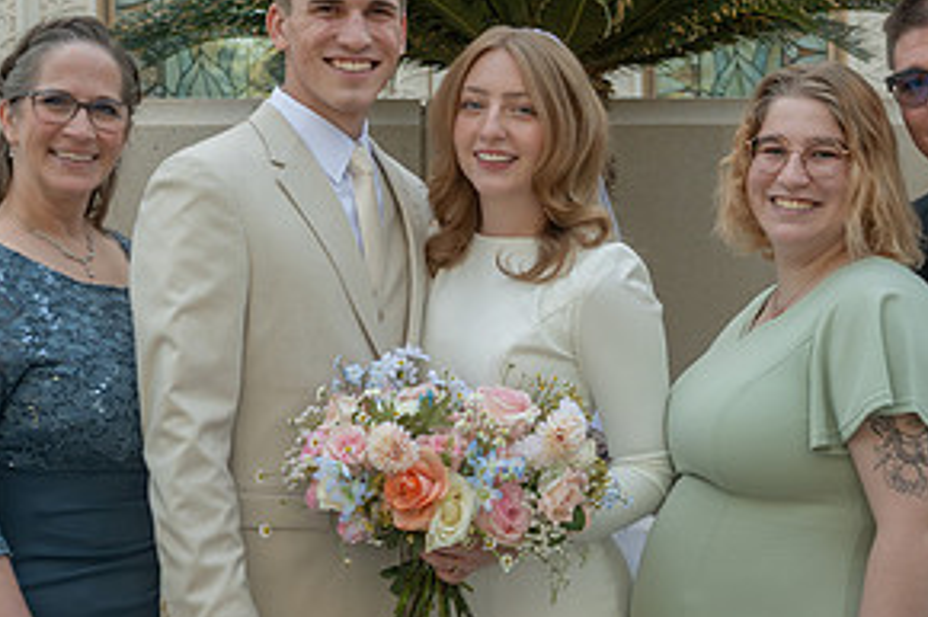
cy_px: 358
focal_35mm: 90
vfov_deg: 15.2
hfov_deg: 22.6
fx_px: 2319
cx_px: 538
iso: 500
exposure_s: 1/160
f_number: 7.1
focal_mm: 45
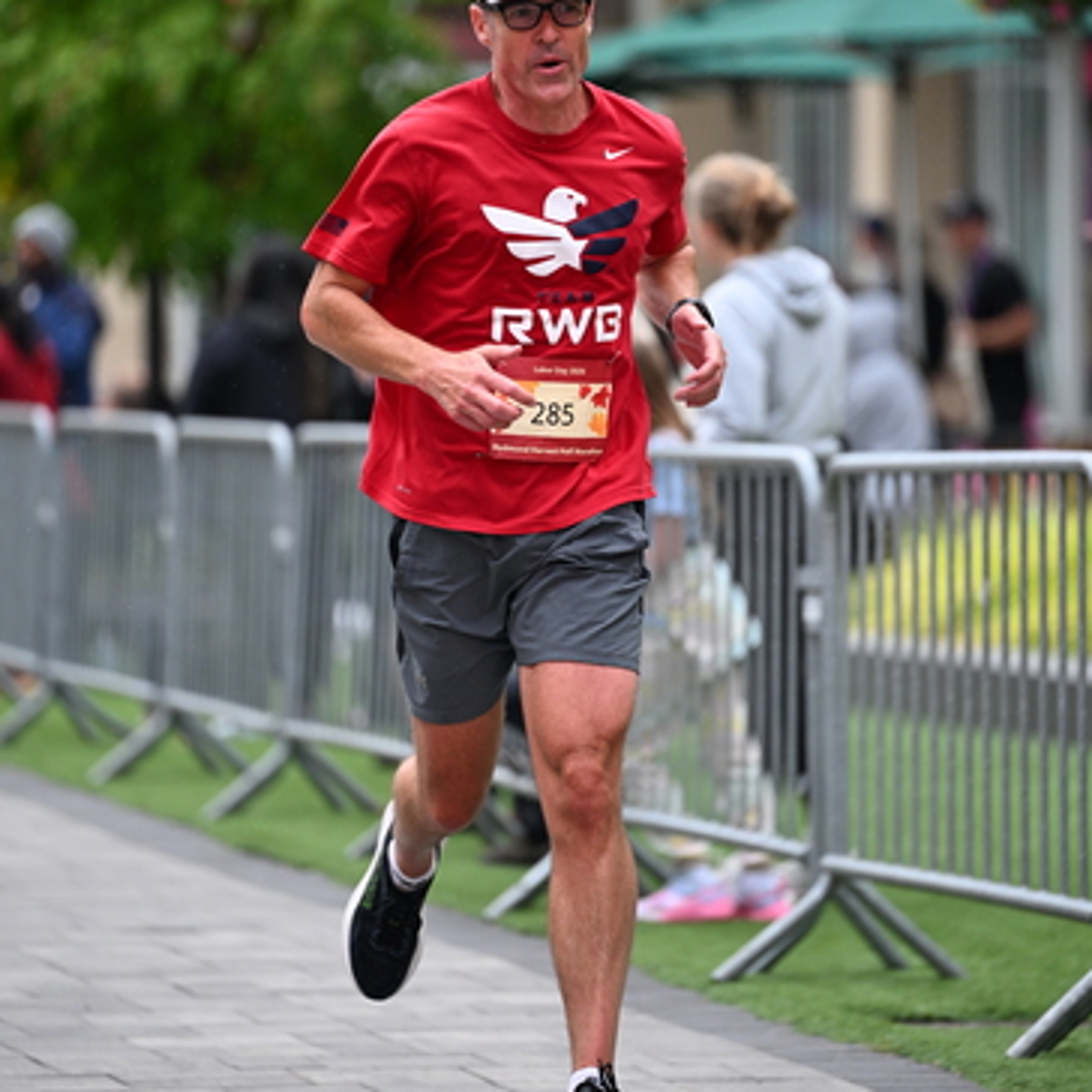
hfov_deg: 6.8
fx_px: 9172
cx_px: 548
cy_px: 417
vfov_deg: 6.8
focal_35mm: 257
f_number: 2.8
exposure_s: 1/2000
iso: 1250
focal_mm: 200
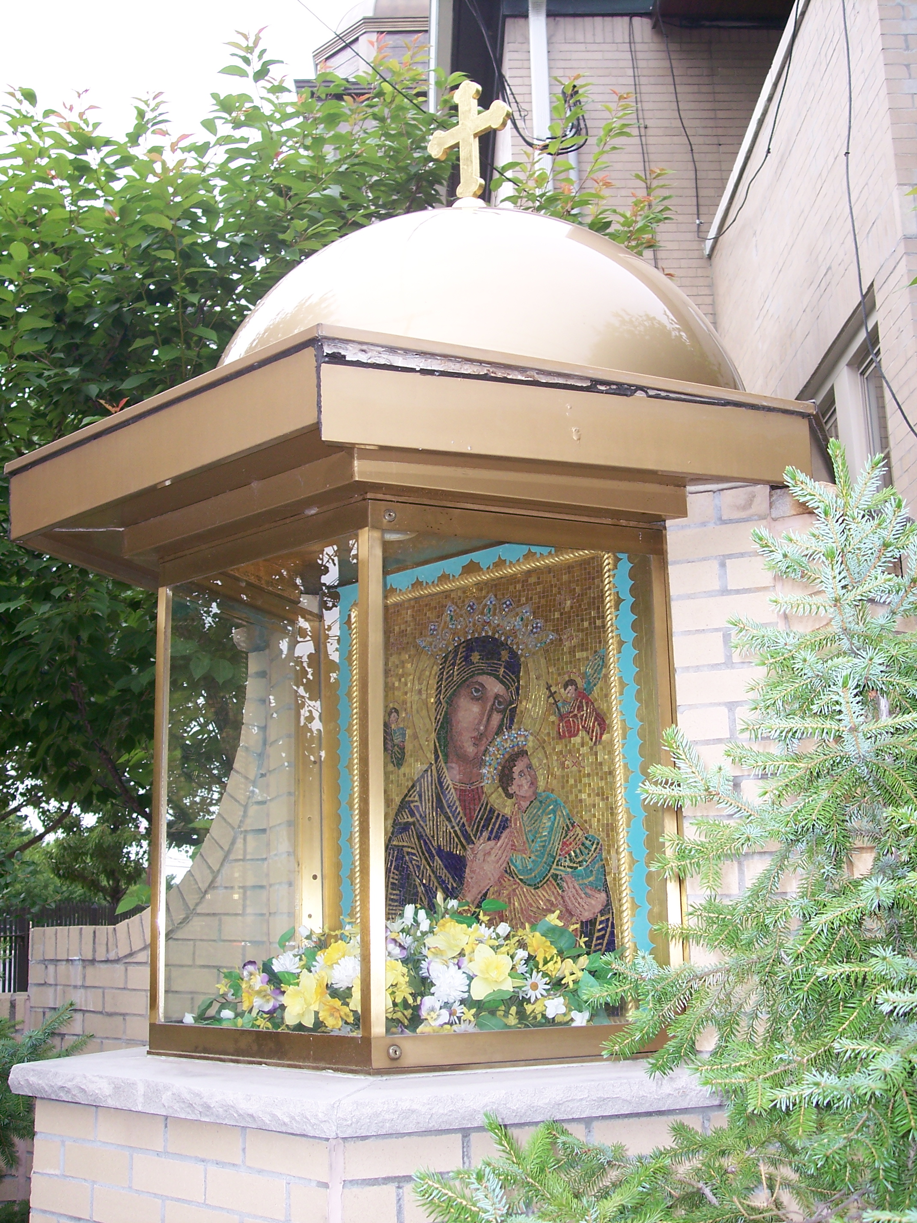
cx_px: 458
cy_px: 612
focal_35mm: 39
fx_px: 1378
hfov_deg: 36.8
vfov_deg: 47.9
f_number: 3.4
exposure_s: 1/180
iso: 100
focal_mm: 8
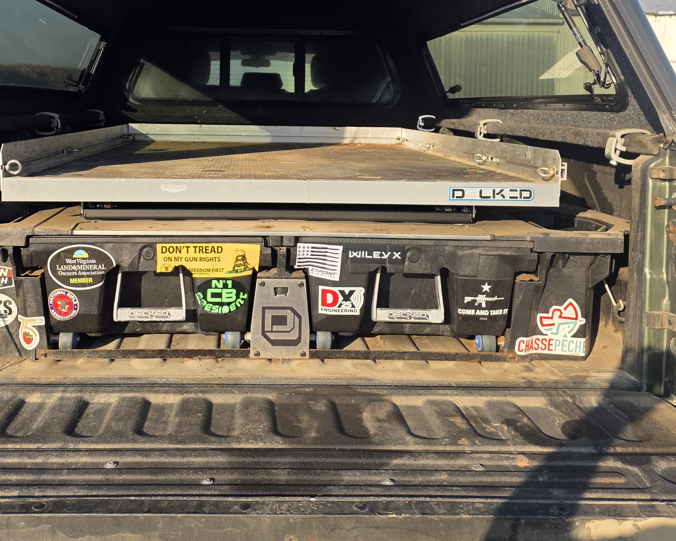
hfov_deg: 44.5
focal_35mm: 41
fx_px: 820
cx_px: 260
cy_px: 138
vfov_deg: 35.7
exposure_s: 1/3100
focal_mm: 6.25
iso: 80
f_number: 1.7
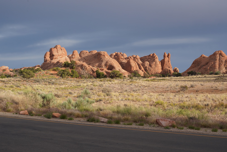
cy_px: 76
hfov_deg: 37.5
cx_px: 114
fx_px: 334
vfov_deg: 25.5
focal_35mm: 53
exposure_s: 1/100
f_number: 14
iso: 200
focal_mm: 53
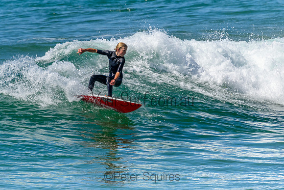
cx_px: 143
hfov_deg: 1.9
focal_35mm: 1101
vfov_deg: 1.3
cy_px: 77
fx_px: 8684
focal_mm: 800
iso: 900
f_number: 11
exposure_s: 1/2000
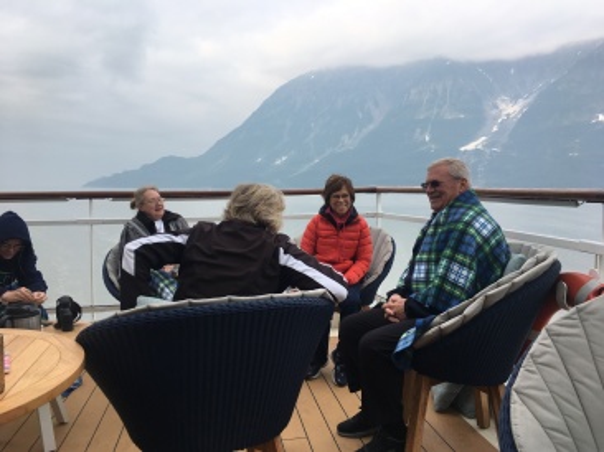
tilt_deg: -5.2
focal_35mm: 29
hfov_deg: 61.7
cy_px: 226
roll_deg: +0.5
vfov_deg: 48.2
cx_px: 302
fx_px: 506
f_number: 2.2
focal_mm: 4.15
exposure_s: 1/407
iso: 25
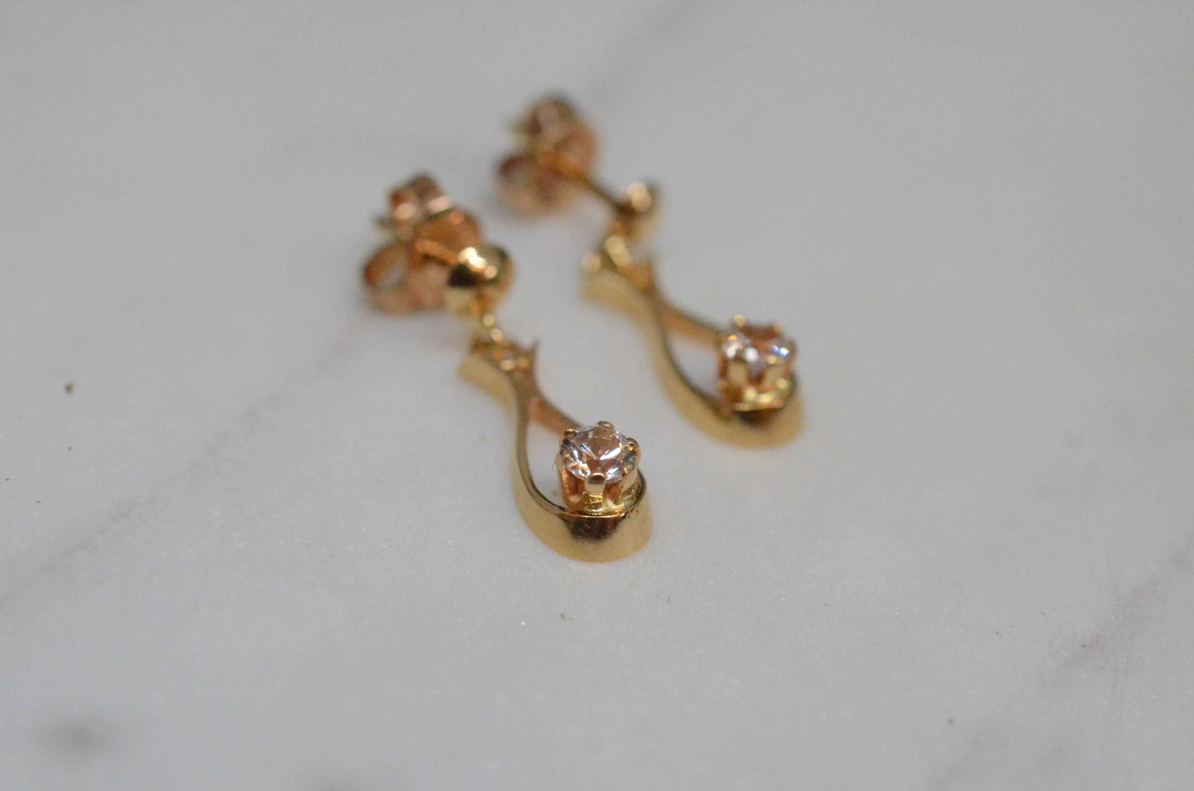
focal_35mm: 60
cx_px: 597
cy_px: 396
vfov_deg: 22.5
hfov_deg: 33.5
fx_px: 1986
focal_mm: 40
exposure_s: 1/2000
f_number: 8
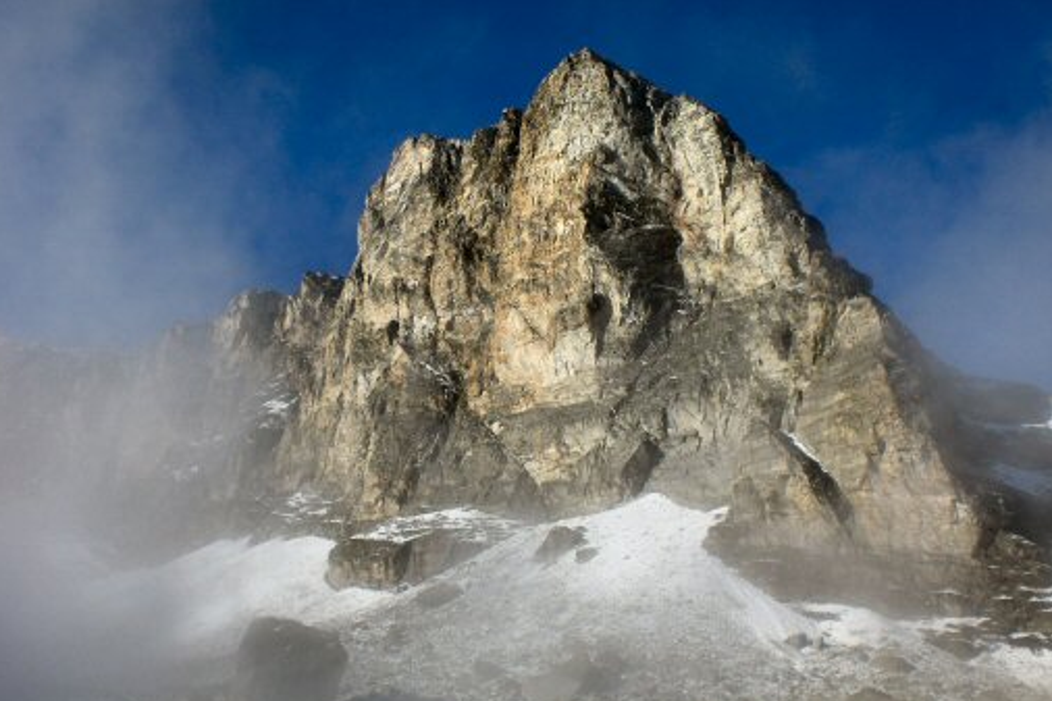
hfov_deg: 48.5
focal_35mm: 40
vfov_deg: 33.3
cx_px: 522
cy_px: 395
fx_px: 1168
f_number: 4.4
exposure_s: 1/500
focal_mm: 6.3
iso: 50
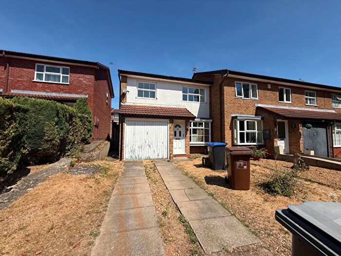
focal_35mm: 14
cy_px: 128
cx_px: 170
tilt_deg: +4.6
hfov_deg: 102.1
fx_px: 138
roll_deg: -0.5
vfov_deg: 85.7
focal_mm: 2.22
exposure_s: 1/3460
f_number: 2.2
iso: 50
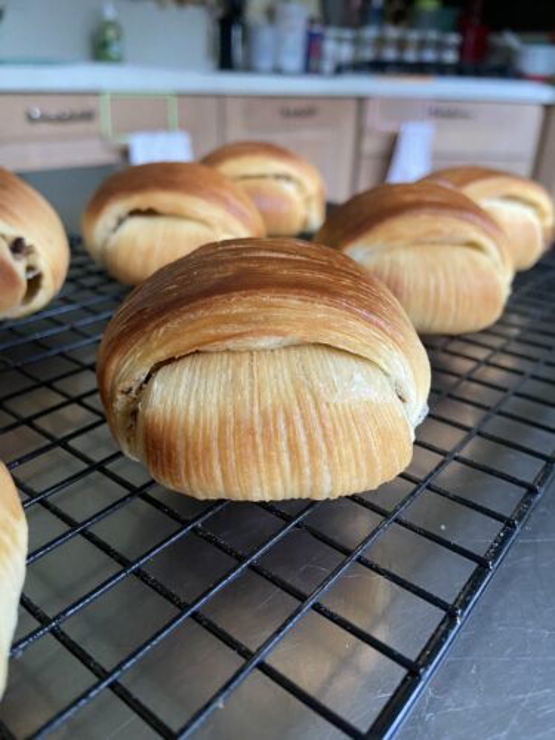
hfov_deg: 53.1
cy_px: 370
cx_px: 278
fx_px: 556
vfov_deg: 67.3
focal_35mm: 26
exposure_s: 1/50
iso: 400
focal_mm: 4.25
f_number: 1.8
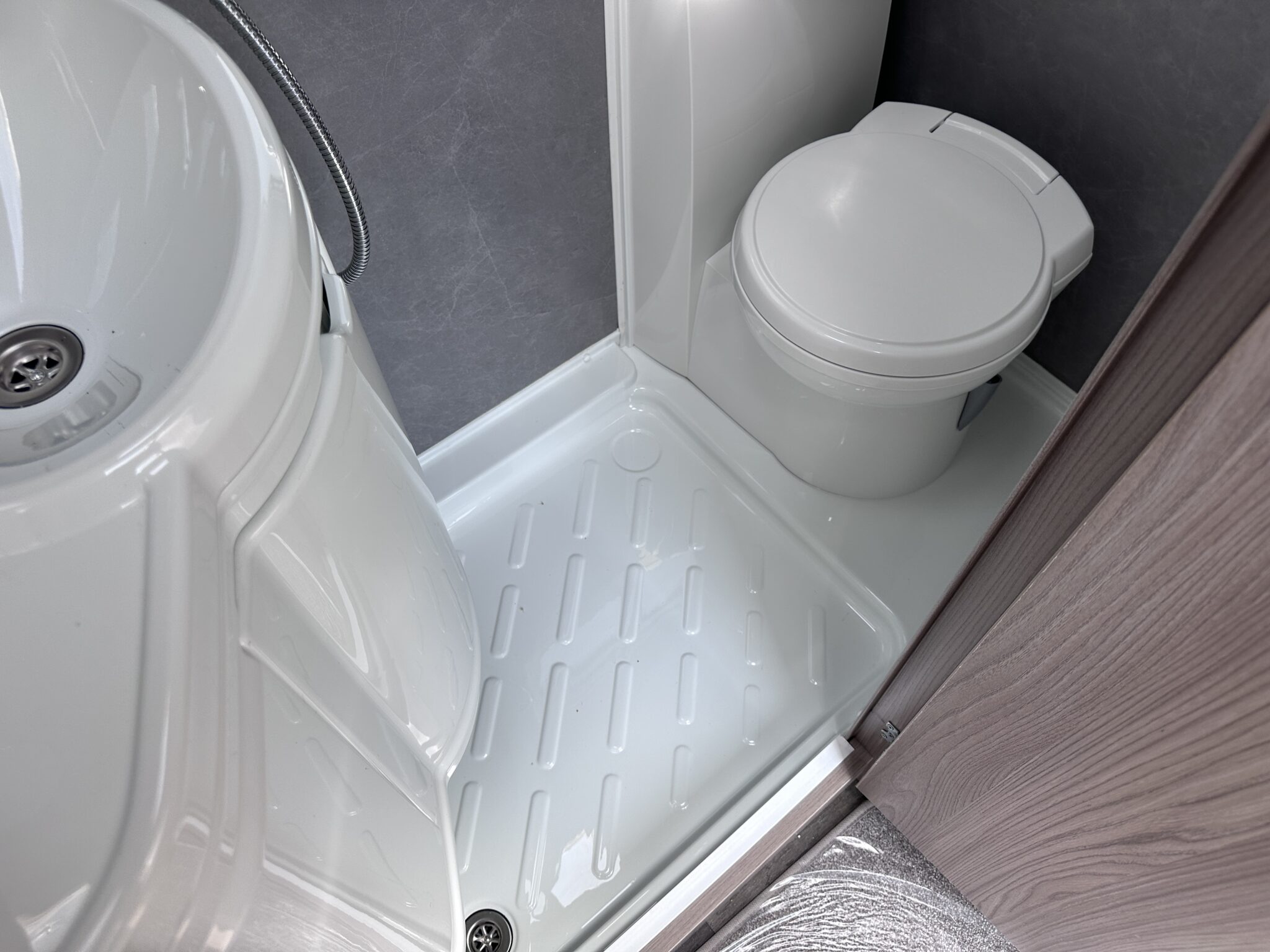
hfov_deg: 71.6
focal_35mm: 24
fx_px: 881
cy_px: 476
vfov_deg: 56.8
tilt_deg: -58.3
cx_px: 635
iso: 80
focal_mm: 6.86
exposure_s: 1/412
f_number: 1.78
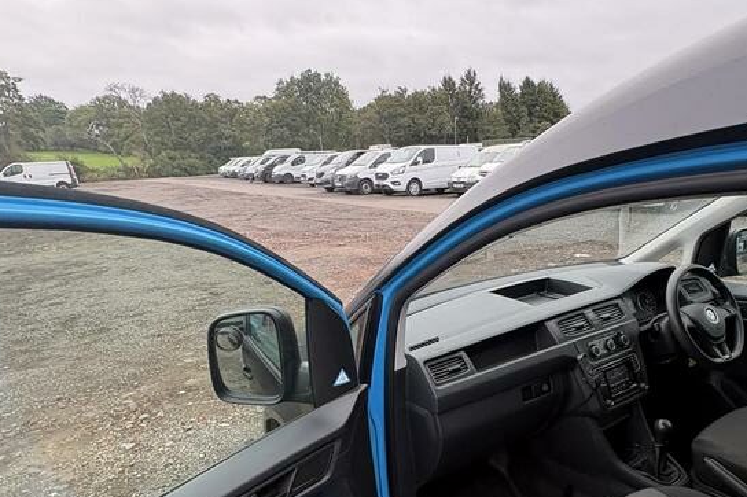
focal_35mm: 24
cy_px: 342
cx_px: 427
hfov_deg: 73.4
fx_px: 498
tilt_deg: -14.4
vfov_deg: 51.8
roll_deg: +2.3
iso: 80
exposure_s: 1/99
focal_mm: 2.22
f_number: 2.2
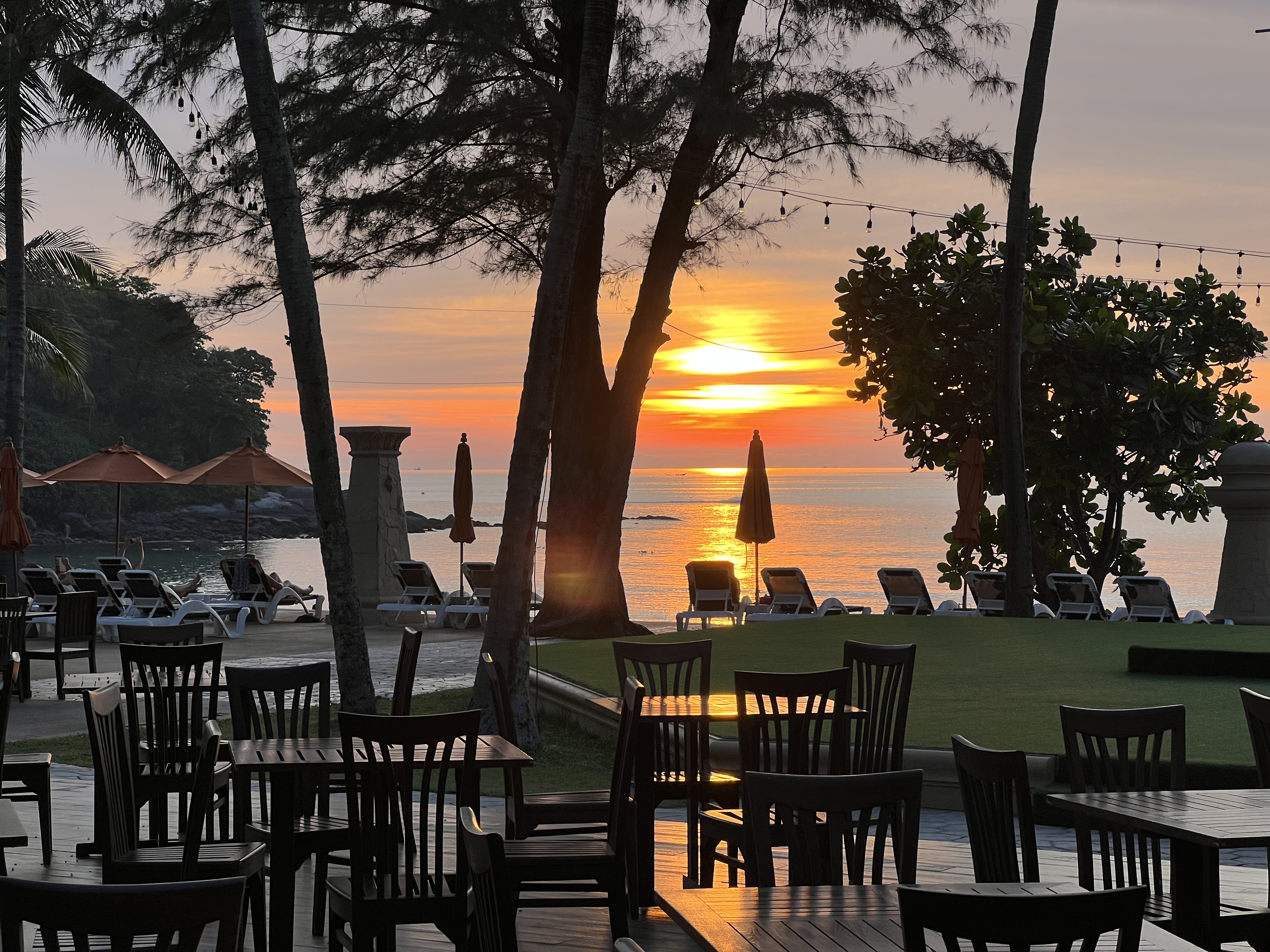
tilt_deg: +0.3
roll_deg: +0.5
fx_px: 2825
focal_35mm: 77
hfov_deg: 25.3
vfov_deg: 19.1
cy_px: 476
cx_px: 635
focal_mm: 9
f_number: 2.8
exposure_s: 1/156
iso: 32
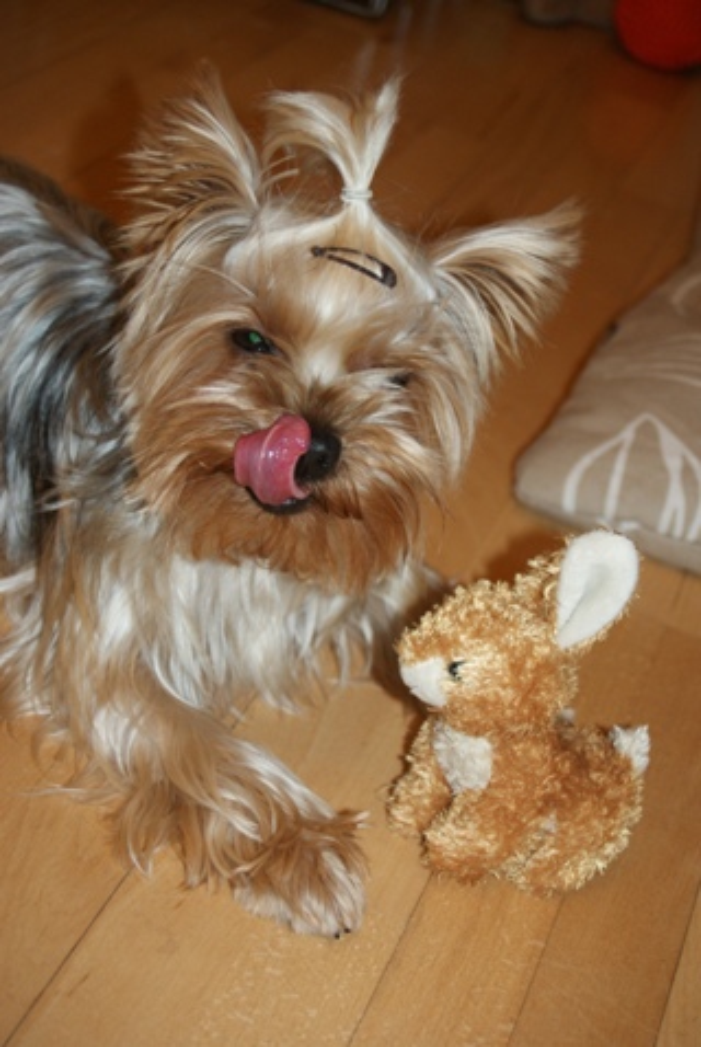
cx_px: 350
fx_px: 1966
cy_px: 524
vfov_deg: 29.8
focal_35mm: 68
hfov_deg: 20.2
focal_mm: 45
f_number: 5.6
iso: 400
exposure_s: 1/80
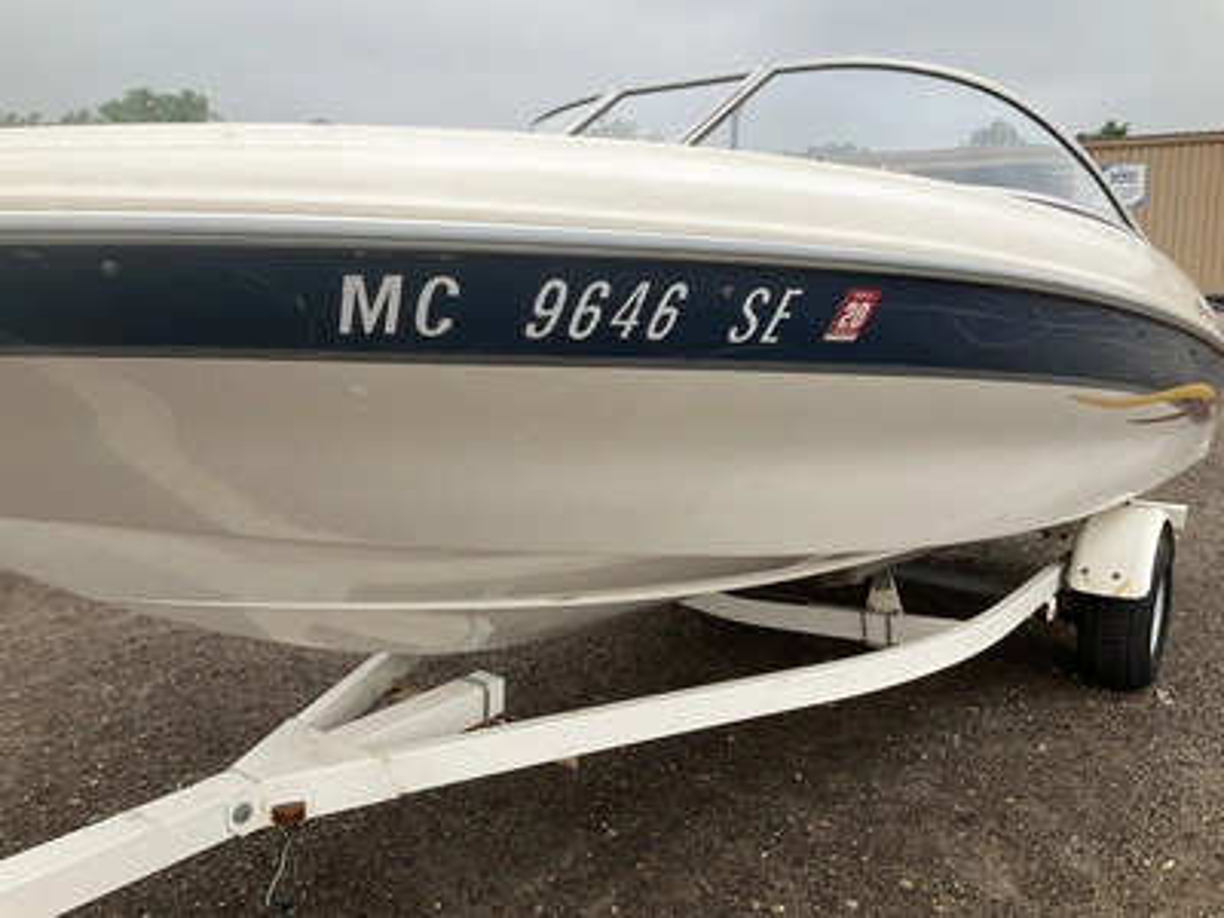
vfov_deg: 48.2
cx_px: 612
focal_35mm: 29
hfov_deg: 61.7
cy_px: 459
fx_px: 1025
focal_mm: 3
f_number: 1.8
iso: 25
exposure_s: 1/1451
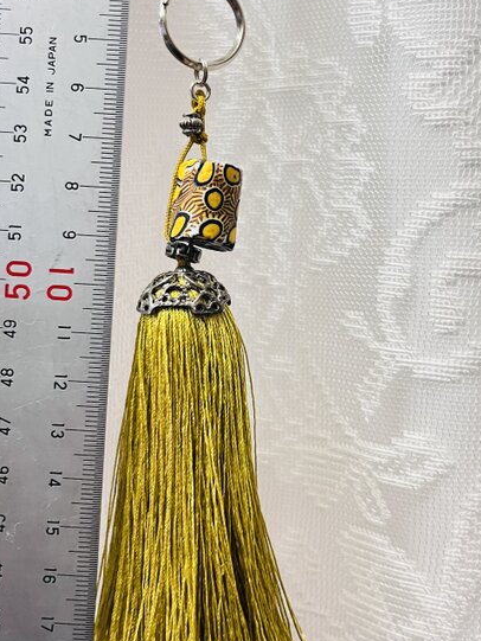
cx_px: 243
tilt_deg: -1.9
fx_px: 759
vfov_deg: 45.5
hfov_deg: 35.1
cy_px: 260
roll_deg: -0.9
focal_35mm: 41
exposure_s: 1/33
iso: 400
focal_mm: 5.1
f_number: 1.6
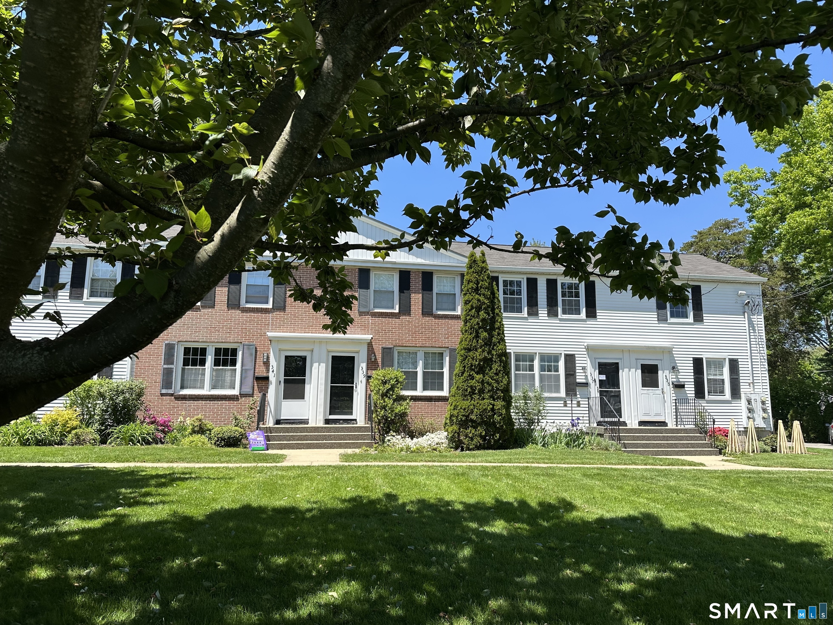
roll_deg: -0.4
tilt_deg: +8.4
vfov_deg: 56.8
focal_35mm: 24
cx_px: 416
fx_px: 578
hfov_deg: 71.6
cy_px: 312
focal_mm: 6.86
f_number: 1.78
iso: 80
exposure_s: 1/2410
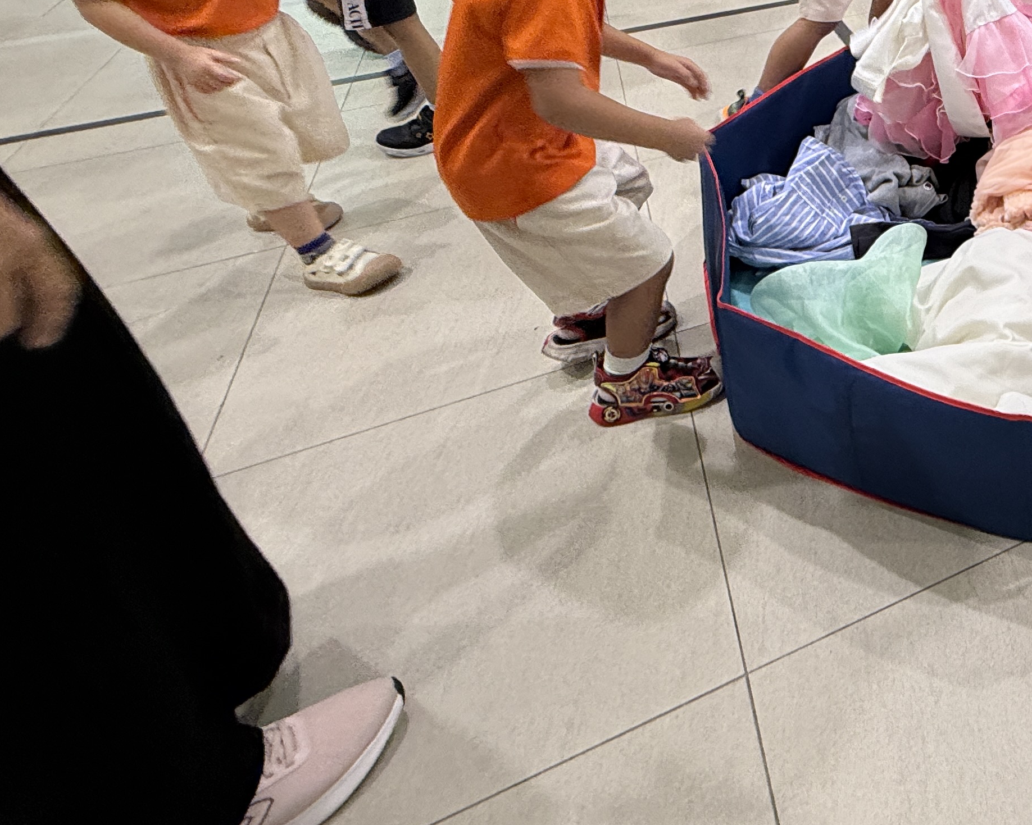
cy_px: 88
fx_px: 916
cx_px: 1072
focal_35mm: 30
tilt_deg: -27.7
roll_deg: -2.6
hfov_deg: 47.0
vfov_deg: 44.3
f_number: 2.2
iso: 200
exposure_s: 1/100
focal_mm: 2.22
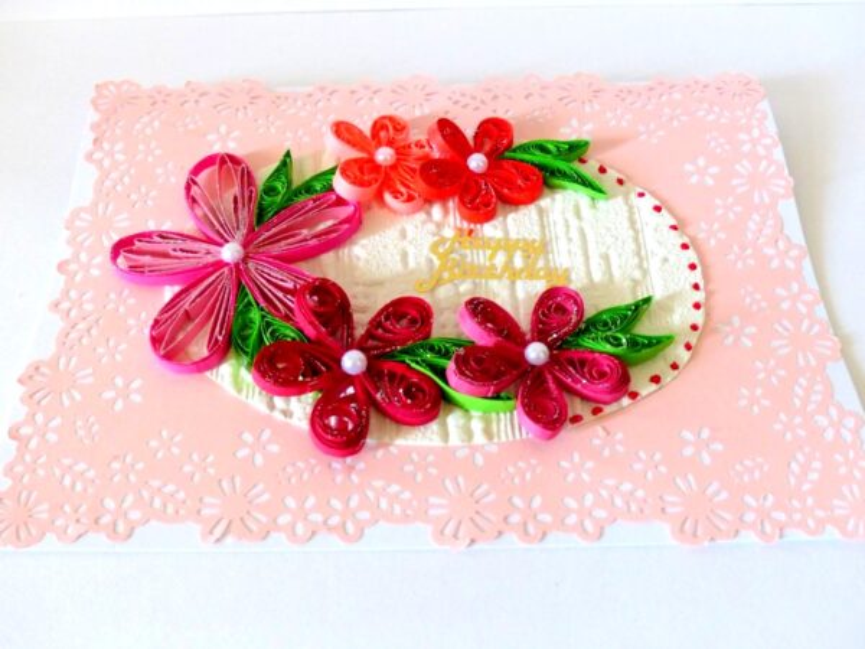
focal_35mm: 39
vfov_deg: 36.8
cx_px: 432
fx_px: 975
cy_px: 324
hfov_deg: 47.9
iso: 400
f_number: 2.8
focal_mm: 7
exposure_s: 1/30
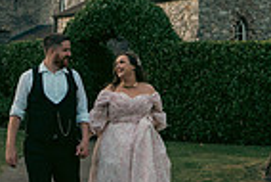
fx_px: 738
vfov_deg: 13.2
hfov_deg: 20.8
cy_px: -95
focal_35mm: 98
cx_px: 155
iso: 500
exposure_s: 1/200
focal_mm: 24
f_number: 3.5
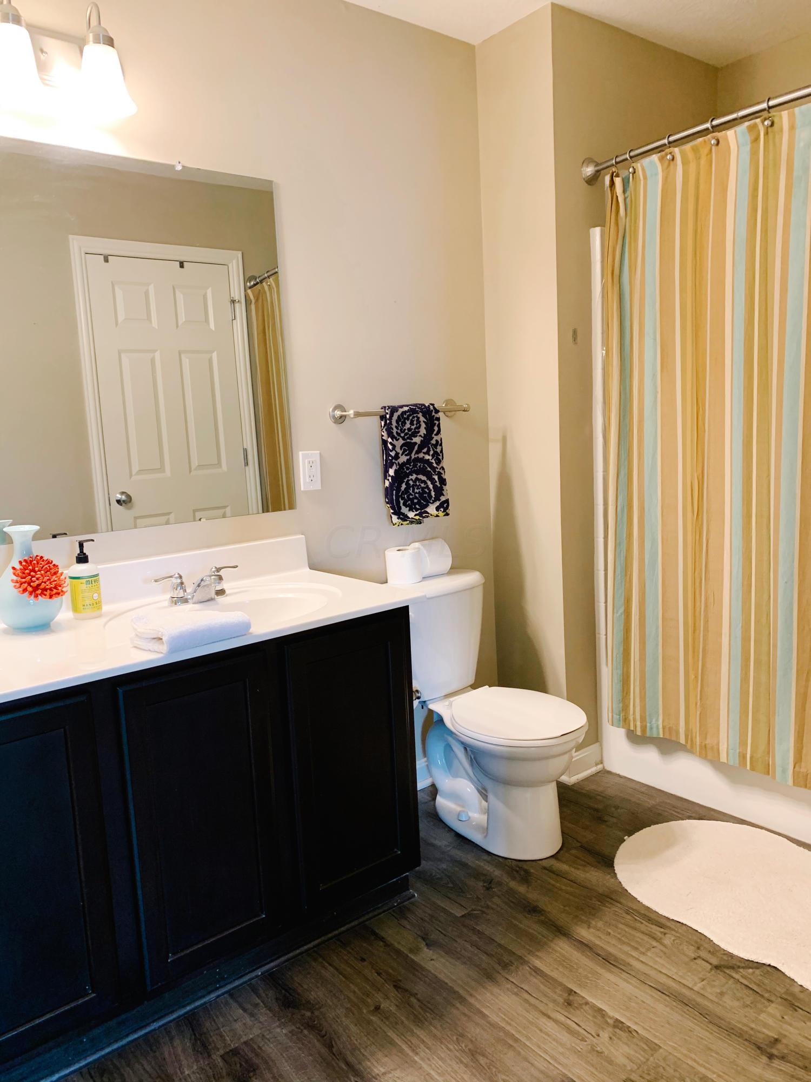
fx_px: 812
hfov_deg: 53.1
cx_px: 406
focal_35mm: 26
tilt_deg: -8.0
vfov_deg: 67.3
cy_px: 541
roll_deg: +2.6
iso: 160
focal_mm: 4.25
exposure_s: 1/60
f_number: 1.8
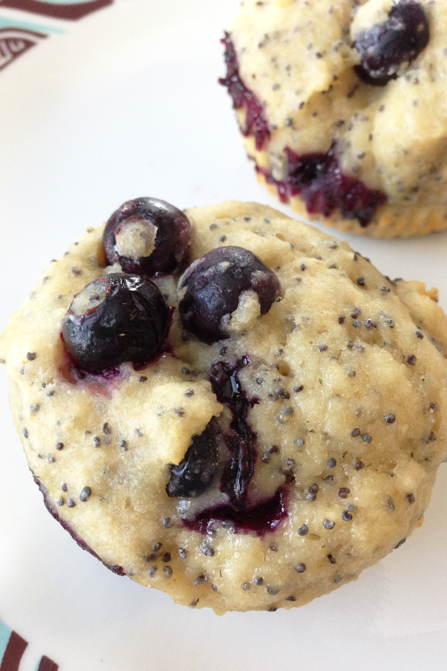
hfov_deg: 37.9
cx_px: 228
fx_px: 652
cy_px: 336
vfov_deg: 54.4
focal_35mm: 35
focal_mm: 4.13
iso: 200
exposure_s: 1/20
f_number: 2.4
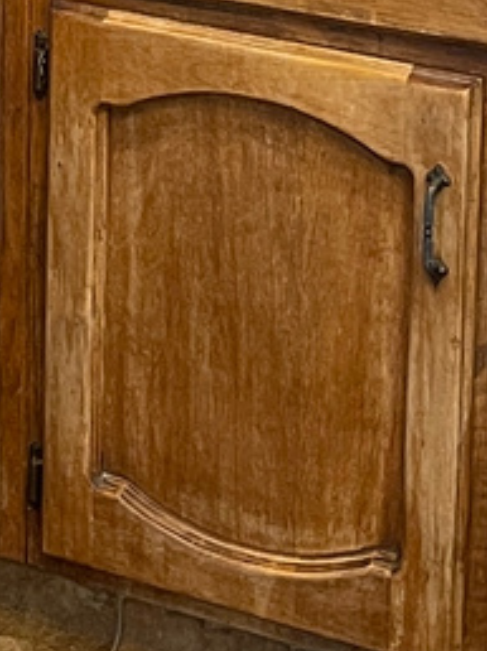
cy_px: -487
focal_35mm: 149
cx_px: -197
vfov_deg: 12.3
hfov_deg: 9.7
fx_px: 2800
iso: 125
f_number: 1.6
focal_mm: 5.1
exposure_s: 1/60
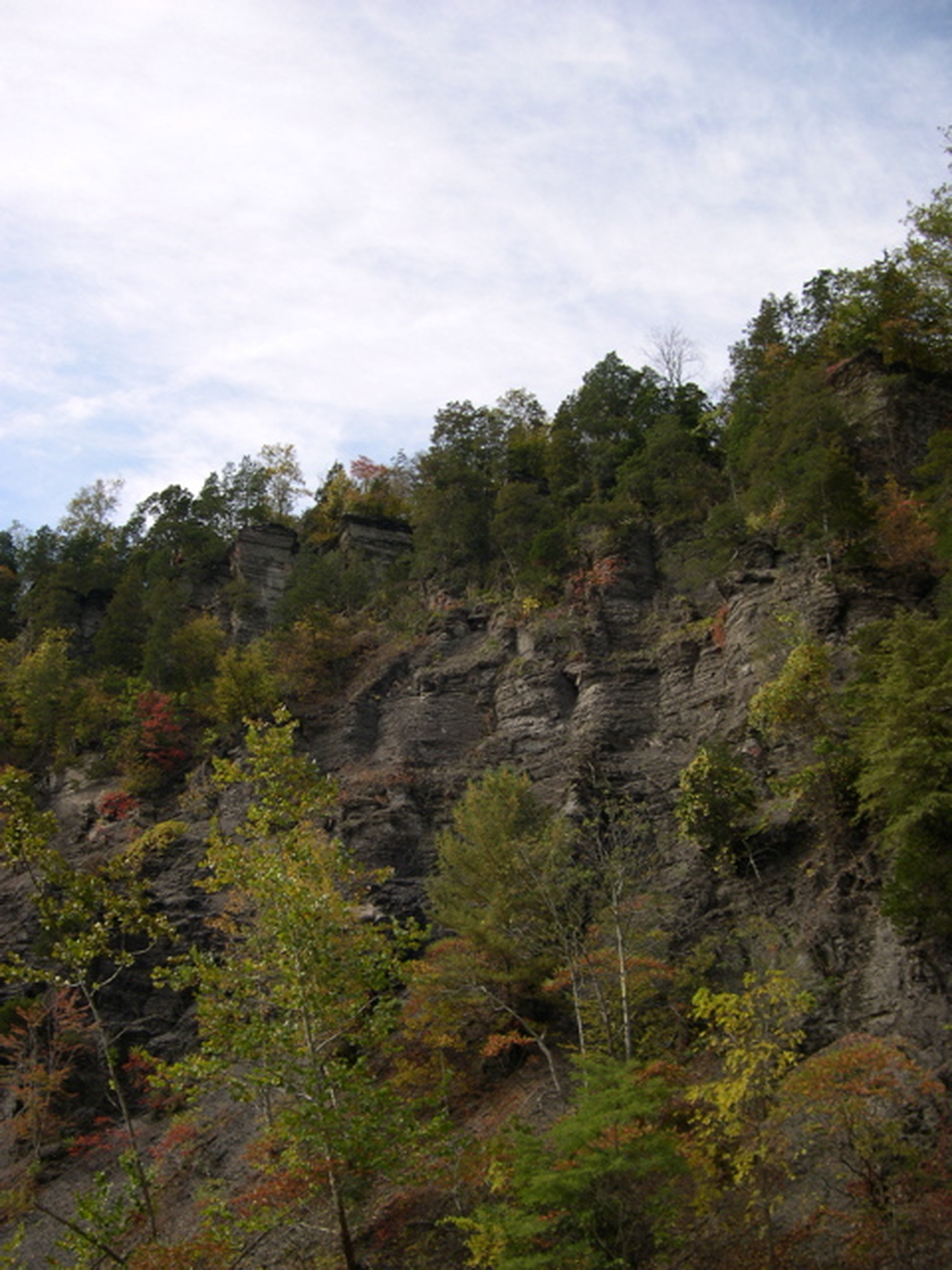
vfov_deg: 49.0
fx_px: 1393
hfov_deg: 37.7
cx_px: 476
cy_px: 635
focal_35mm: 38
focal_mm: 8
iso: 100
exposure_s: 1/719
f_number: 2.8
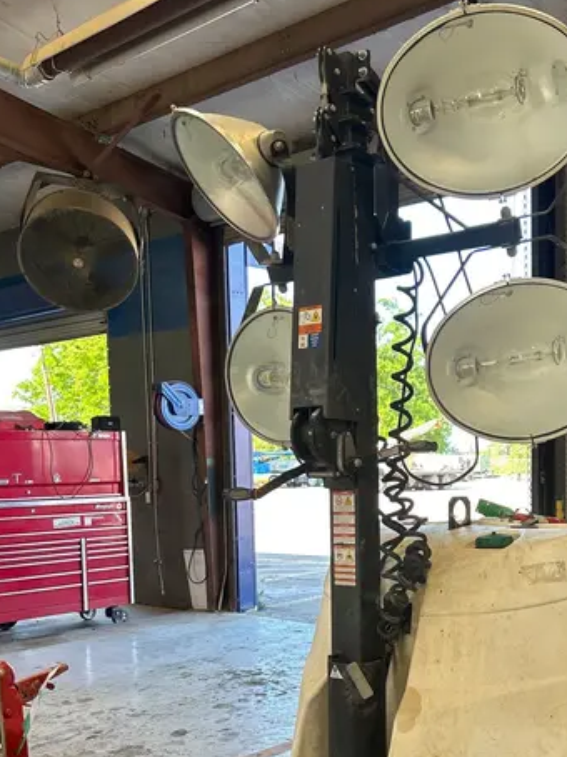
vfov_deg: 44.0
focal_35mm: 42
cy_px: 519
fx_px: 918
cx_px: 410
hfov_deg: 33.8
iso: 32
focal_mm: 5.7
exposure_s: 1/134
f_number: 1.5
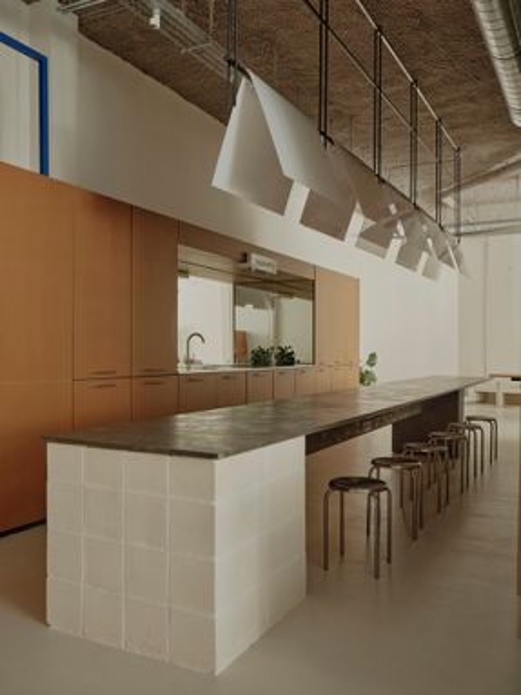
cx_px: 260
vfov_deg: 61.7
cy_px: 348
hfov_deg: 48.2
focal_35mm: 29
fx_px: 582
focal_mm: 36.3
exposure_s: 3
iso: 100
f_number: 8
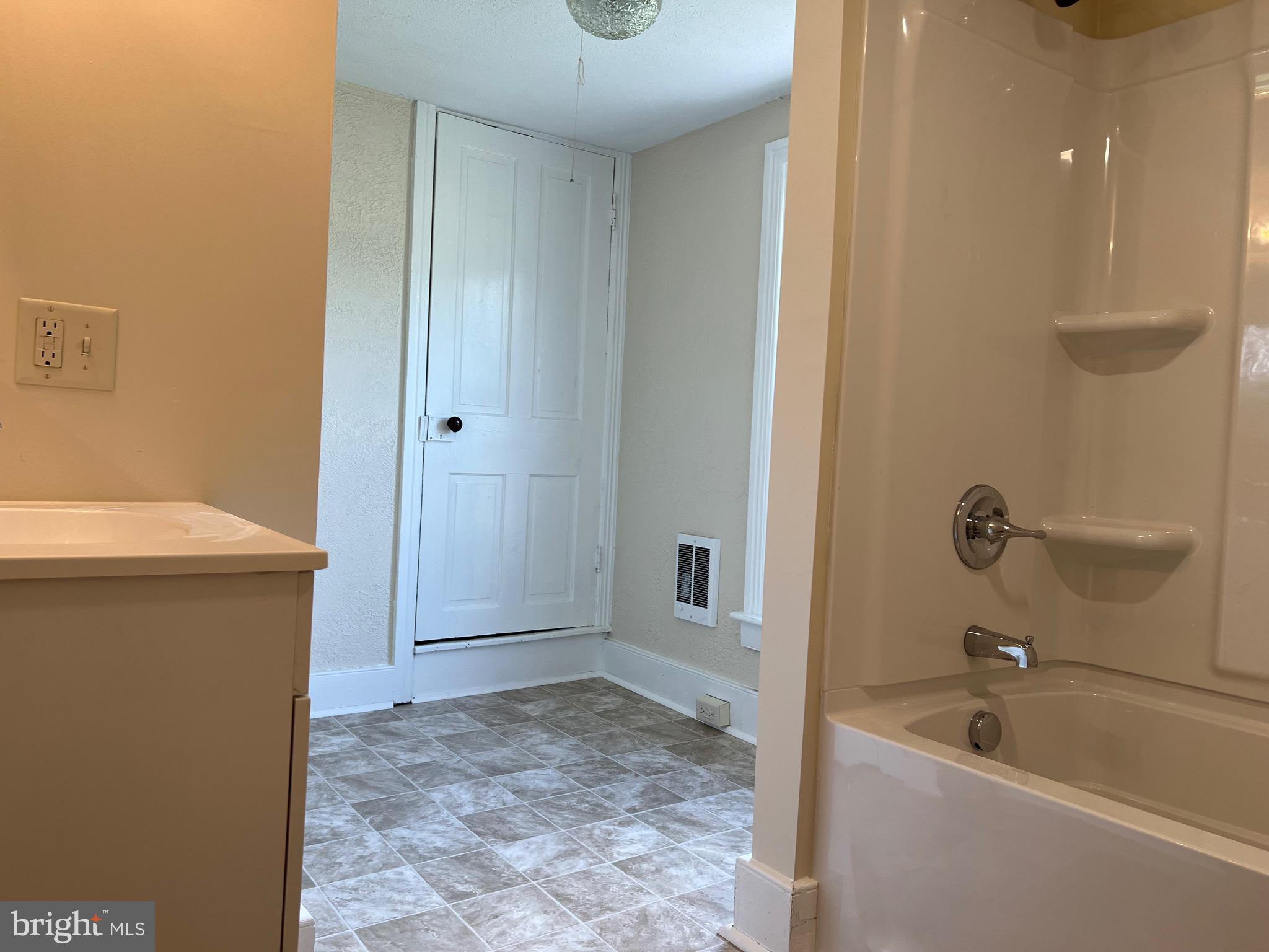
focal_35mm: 26
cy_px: 476
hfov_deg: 67.3
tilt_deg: -1.8
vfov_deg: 53.1
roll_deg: -3.5
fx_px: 953
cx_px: 634
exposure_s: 1/120
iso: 32
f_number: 1.5
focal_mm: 5.7
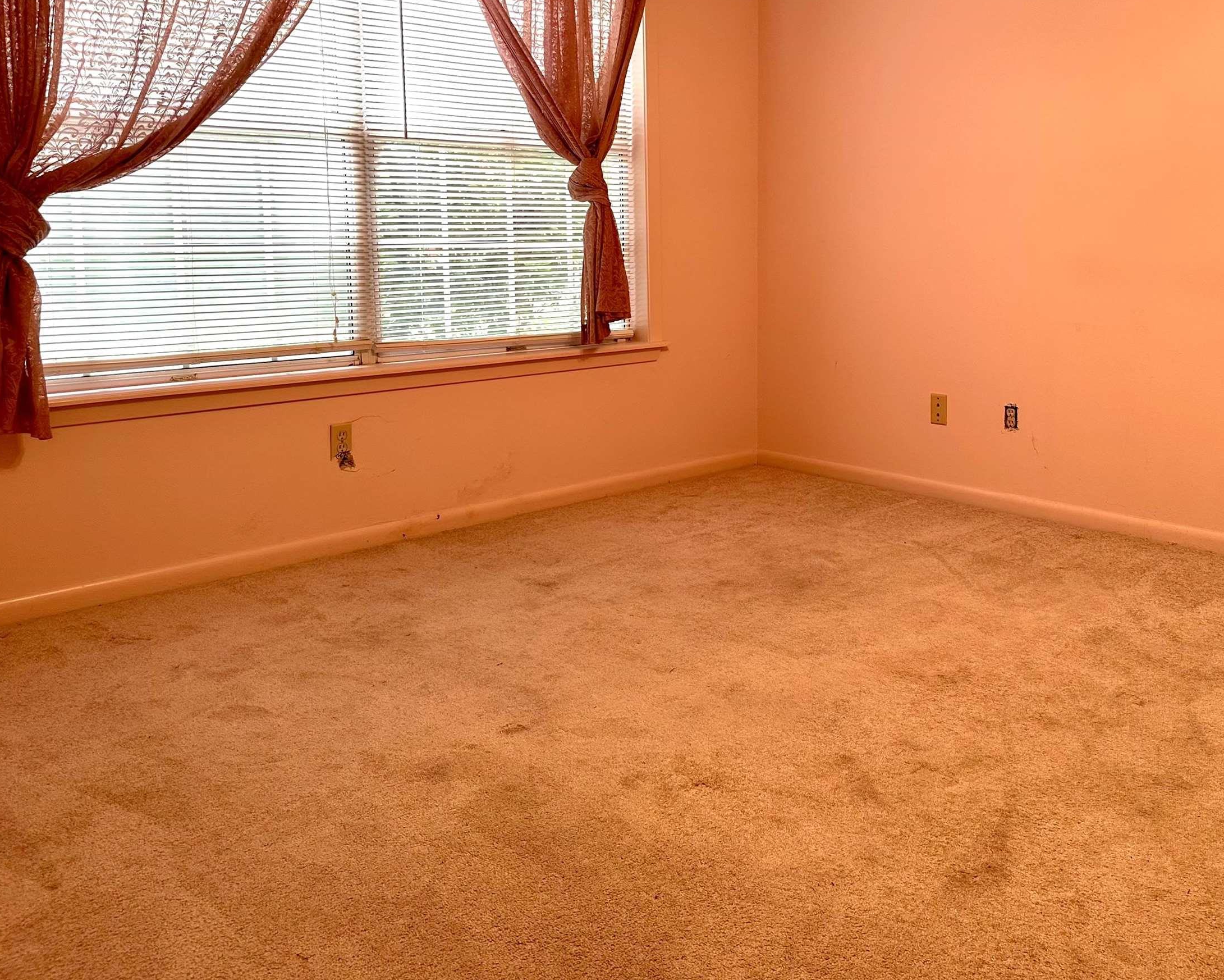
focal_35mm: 33
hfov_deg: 53.4
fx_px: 1196
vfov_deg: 44.2
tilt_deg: -5.7
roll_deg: -0.4
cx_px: 794
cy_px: 370
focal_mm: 6.86
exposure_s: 1/60
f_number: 1.78
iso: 125
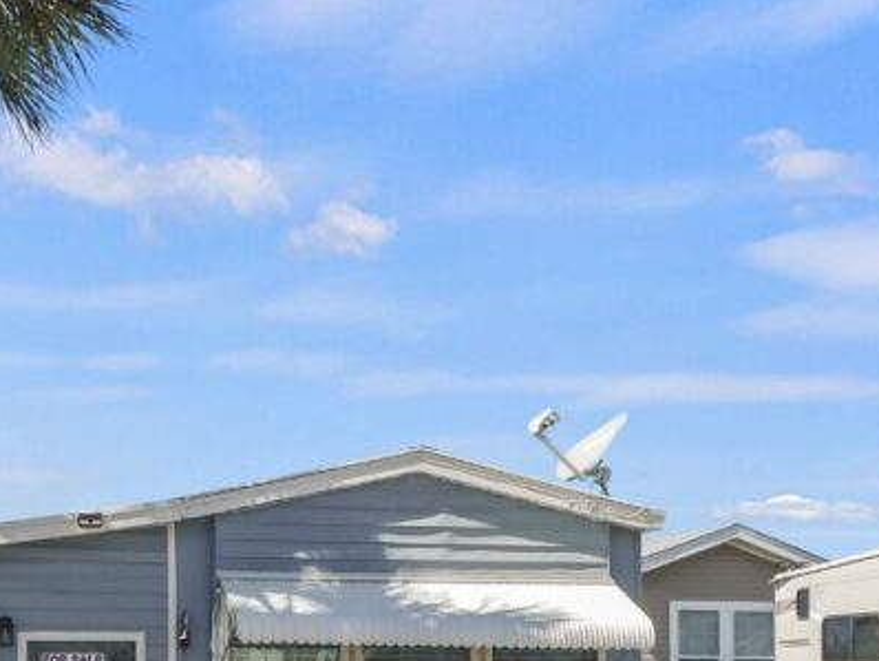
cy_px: 493
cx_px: 170
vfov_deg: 20.3
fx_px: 1829
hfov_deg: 26.5
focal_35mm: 72
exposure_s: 1/400
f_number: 6.4
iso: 125
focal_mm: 4.9
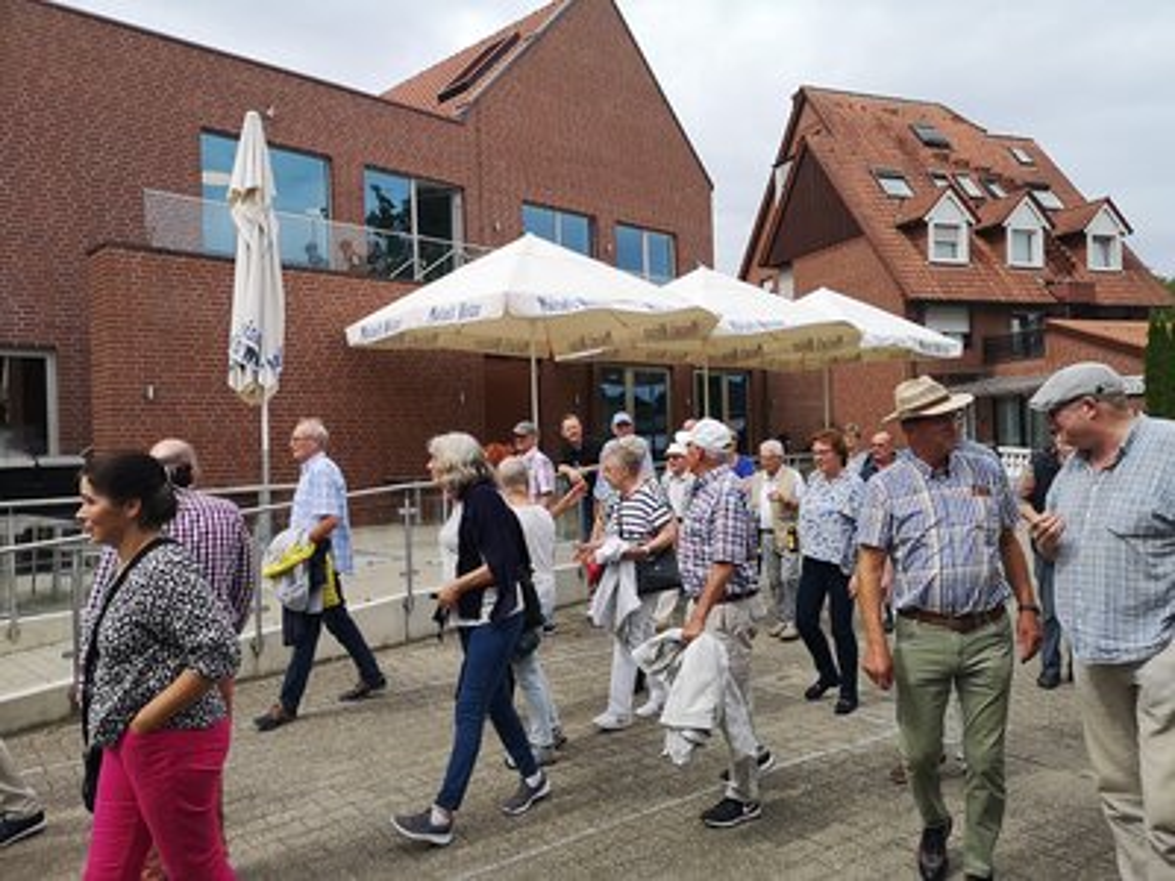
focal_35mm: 27
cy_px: 440
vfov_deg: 51.4
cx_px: 588
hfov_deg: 65.3
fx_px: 916
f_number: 1.8
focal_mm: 5.58
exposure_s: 1/1534
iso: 50
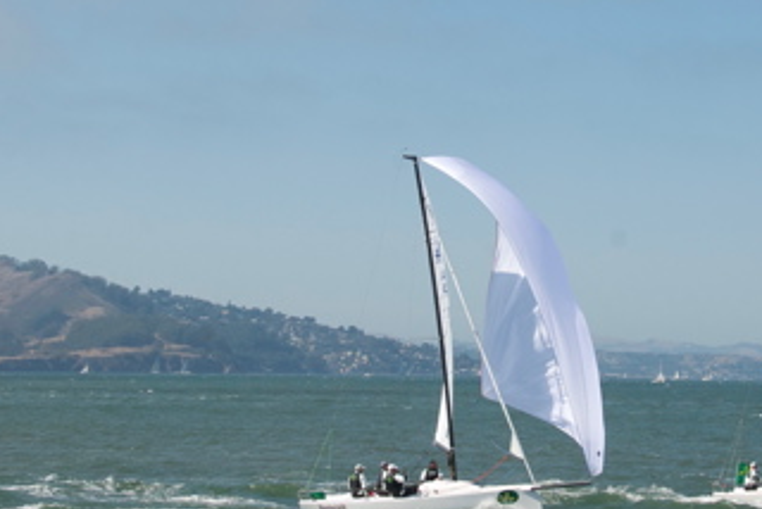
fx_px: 2500
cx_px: 555
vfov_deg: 11.6
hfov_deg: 17.3
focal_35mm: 118
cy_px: 163
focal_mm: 42
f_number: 11
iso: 320
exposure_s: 1/500
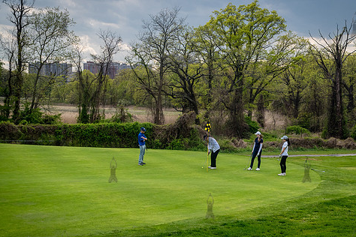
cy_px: 144
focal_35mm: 53
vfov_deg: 25.5
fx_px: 524
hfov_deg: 37.4
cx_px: 206
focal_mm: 35
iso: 800
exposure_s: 1/1250
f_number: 7.1
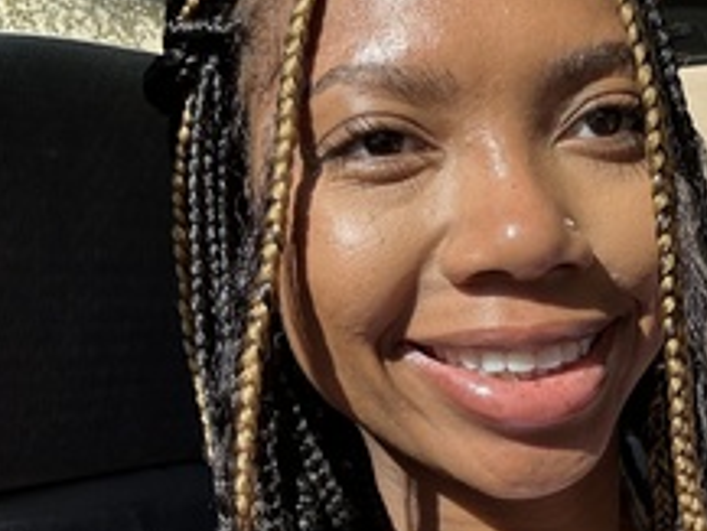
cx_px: 564
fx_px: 1083
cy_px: 357
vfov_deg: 27.4
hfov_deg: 35.0
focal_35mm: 53
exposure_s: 1/964
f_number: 1.9
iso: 25
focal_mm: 2.69
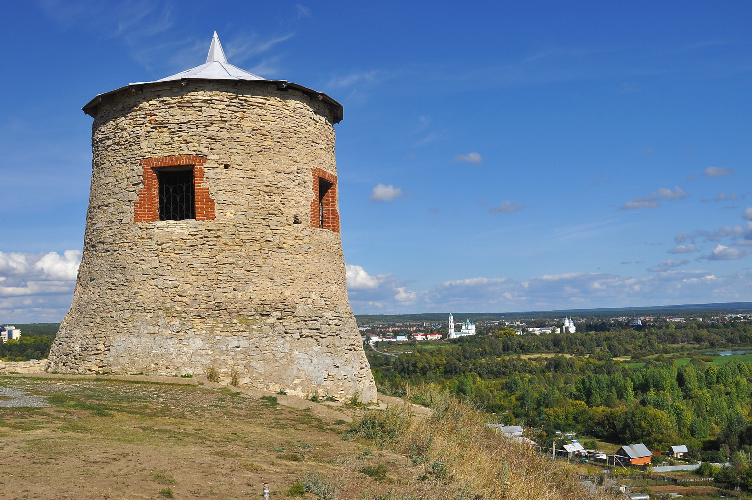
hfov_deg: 49.5
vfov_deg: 34.1
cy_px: 282
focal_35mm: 39
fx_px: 814
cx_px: 346
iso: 200
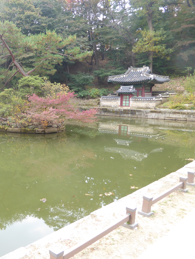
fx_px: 255
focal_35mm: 34
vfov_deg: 54.0
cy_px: 131
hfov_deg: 38.8
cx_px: 18
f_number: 3.3
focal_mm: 4.3
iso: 100
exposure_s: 1/60
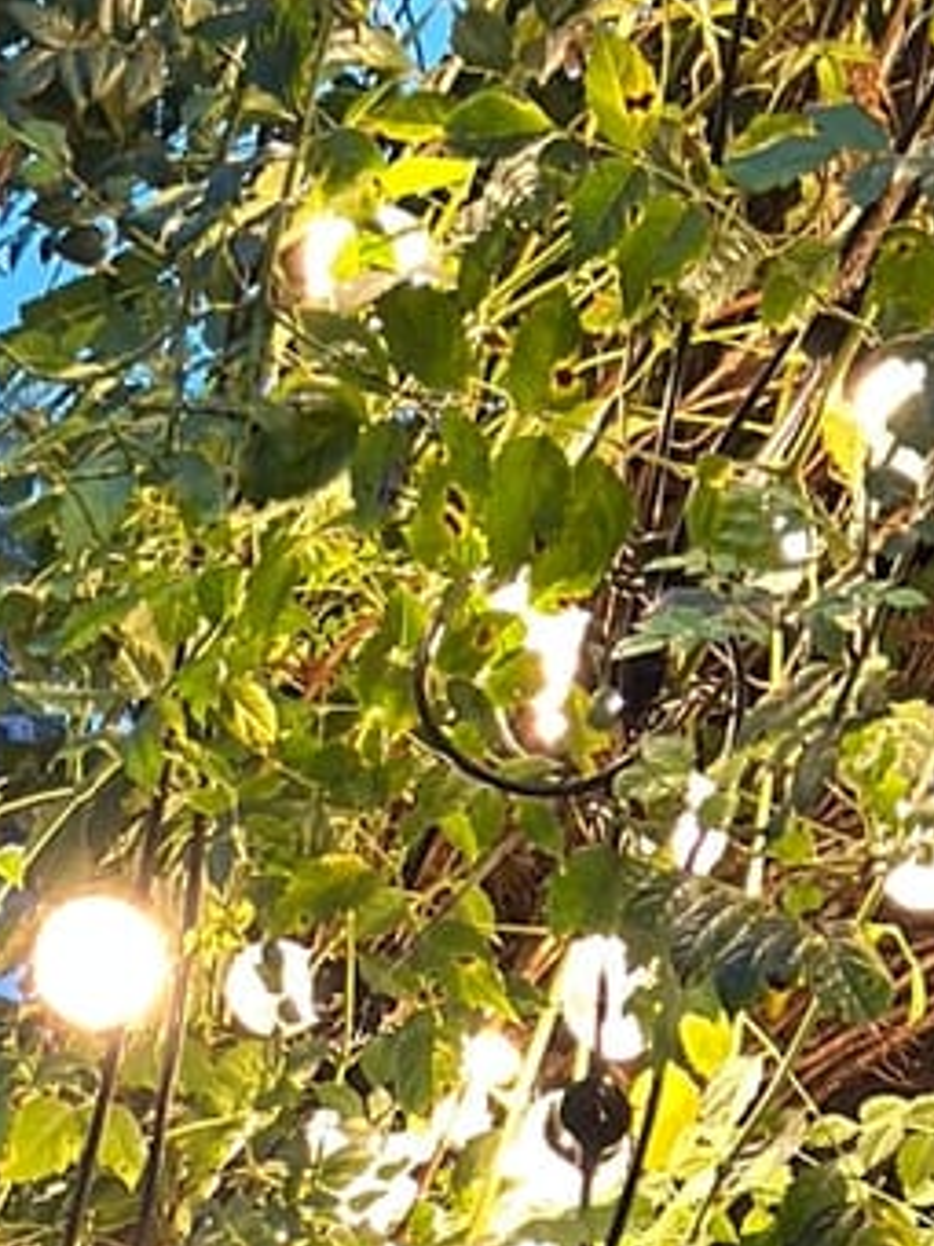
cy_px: 1990
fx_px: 7303
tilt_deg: -3.6
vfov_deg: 9.4
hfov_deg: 7.2
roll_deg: -0.4
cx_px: 1575
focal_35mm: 203
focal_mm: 6.86
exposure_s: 1/33
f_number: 1.78
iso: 400
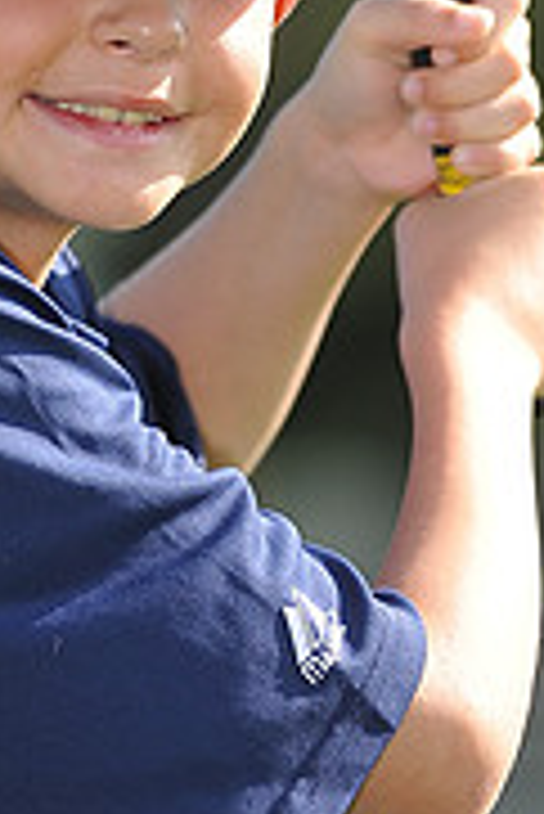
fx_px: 14478
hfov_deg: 2.2
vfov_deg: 3.2
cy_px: -360
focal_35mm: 640
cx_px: 108
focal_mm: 200
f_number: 4.5
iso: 200
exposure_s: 1/640
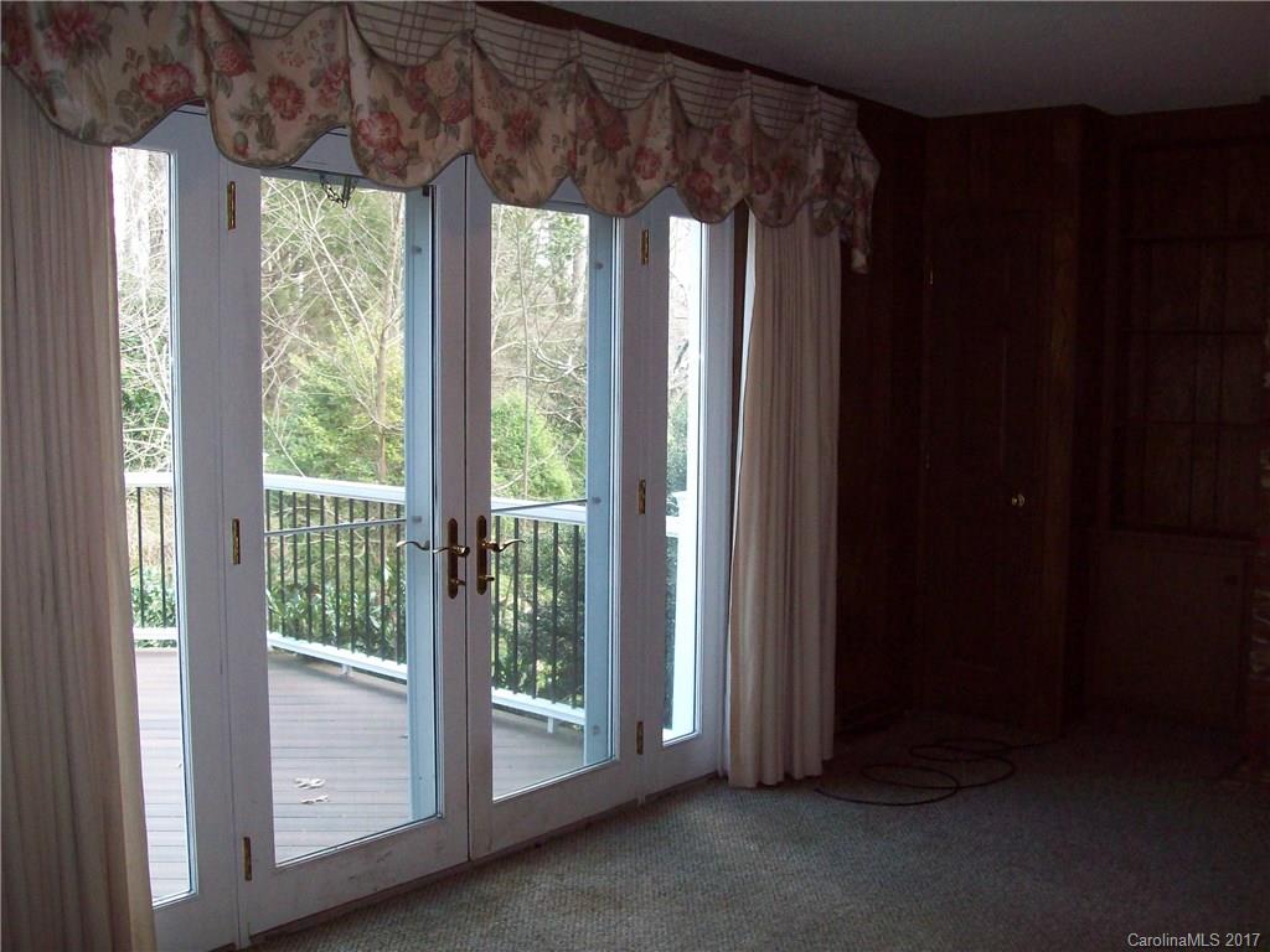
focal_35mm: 36
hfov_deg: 51.4
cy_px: 476
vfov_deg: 39.7
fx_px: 1321
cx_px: 635
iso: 200
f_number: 2.7
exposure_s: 1/64
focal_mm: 6
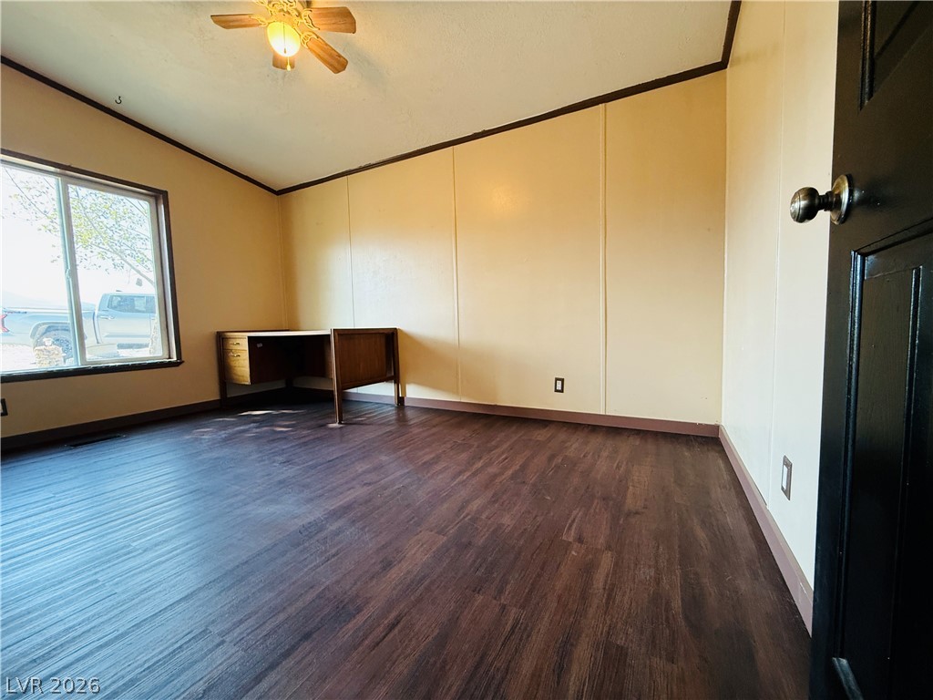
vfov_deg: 85.7
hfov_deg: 102.1
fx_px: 377
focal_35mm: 14
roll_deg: +0.8
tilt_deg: -3.4
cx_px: 466
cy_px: 350
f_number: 2.2
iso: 320
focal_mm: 2.22
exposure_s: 1/120
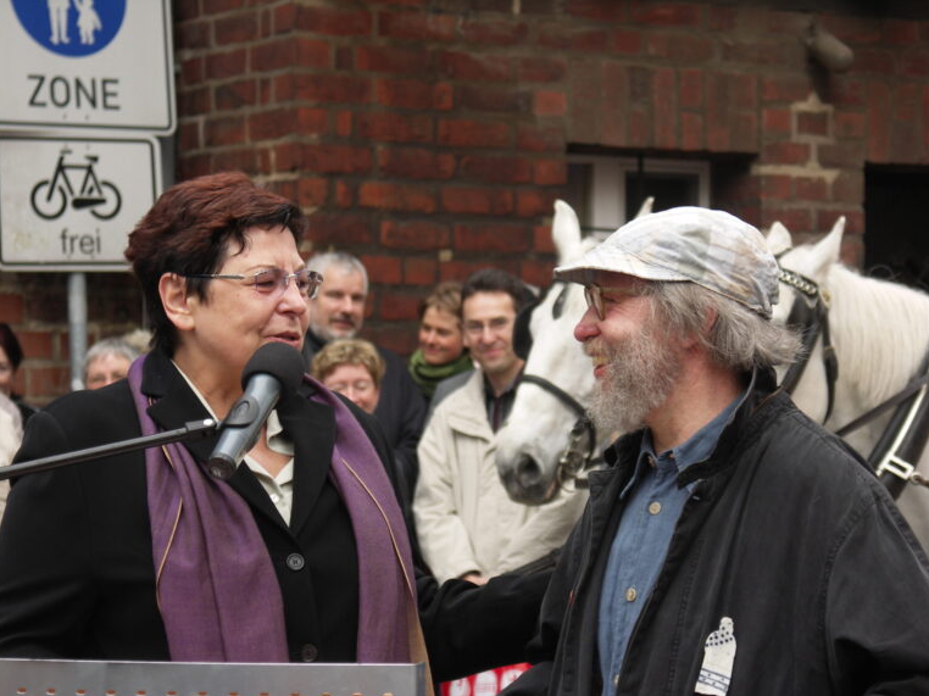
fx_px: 3273
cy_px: 350
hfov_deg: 16.2
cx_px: 464
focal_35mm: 122
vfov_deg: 12.1
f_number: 3.2
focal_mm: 31.2
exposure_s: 1/160
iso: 50
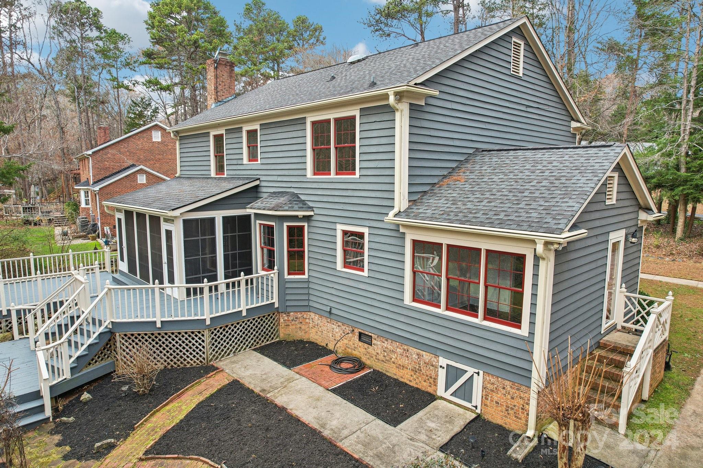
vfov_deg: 57.2
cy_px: 234
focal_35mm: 22
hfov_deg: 78.6
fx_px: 430
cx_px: 352
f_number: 2.8
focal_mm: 8.4
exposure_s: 1/180
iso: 110
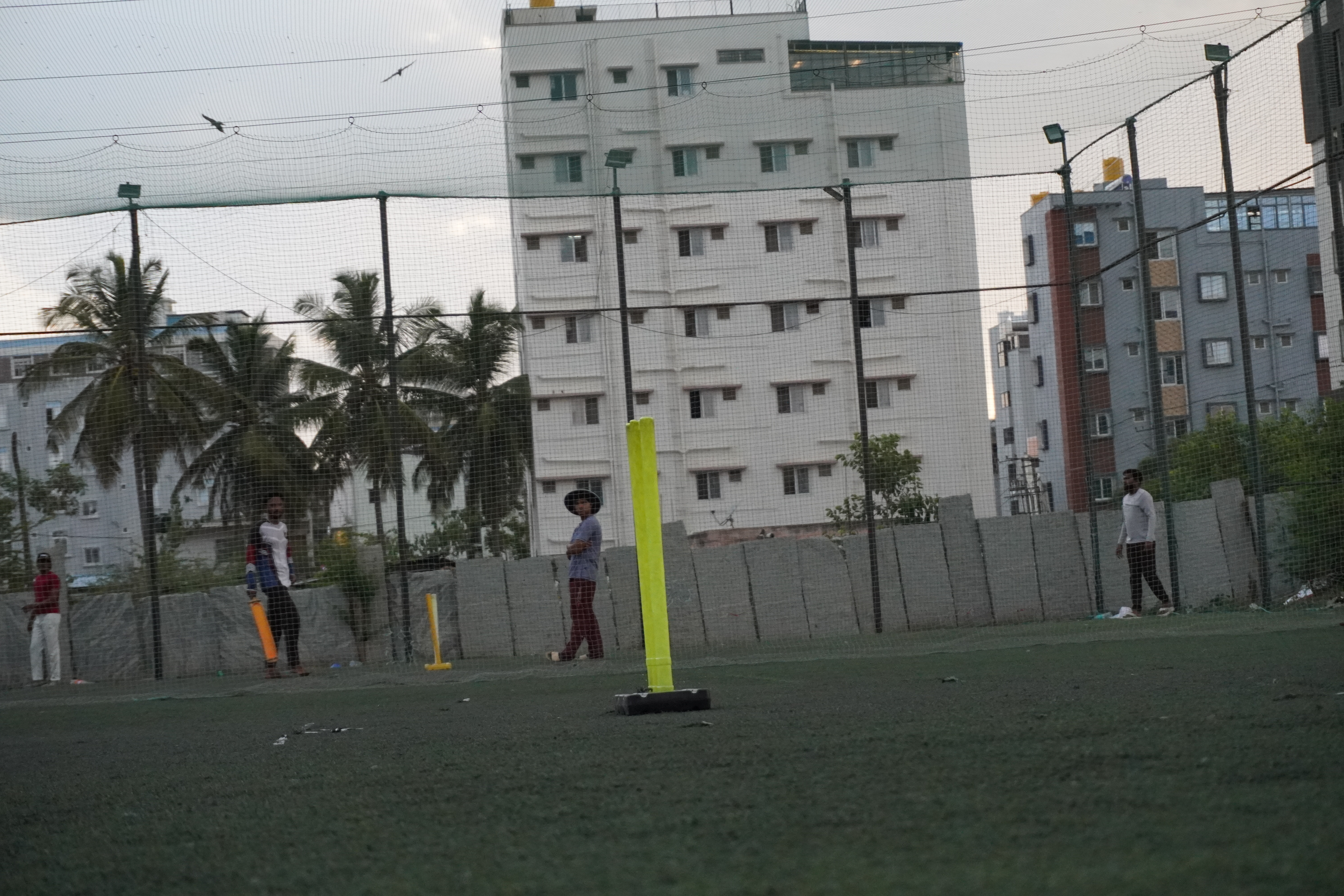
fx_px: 2800
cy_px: 448
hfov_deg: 27.0
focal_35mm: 75
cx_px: 672
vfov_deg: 18.2
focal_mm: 50
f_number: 5.6
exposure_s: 1/1000
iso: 2500
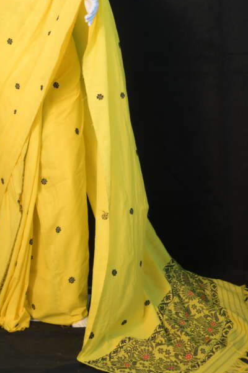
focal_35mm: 75
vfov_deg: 26.8
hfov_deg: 18.1
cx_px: 72
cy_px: 108
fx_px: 776
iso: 1250
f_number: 2.5
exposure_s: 1/200
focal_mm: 50
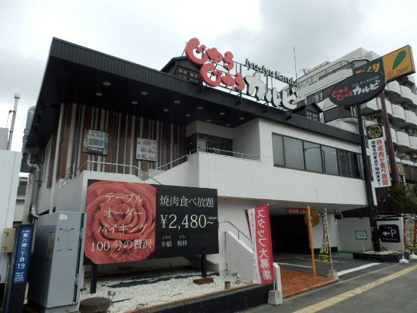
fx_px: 289
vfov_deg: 56.8
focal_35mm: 24
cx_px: 208
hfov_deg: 71.6
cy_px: 156
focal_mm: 4.2
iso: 80
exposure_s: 1/640
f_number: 3
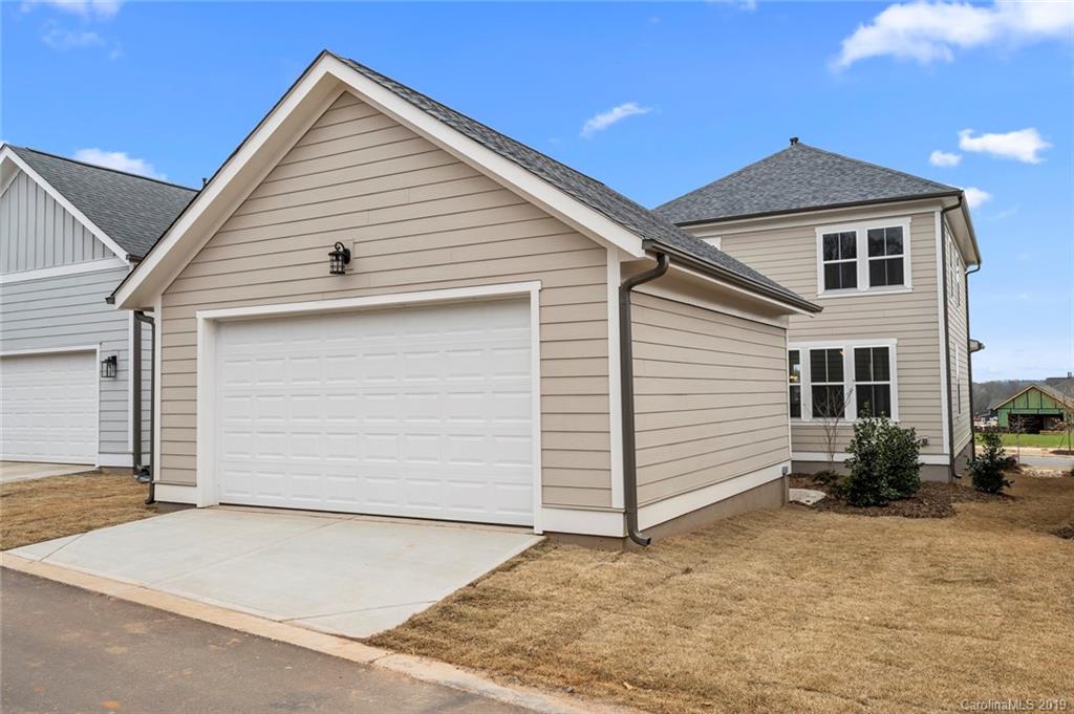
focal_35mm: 28
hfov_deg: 65.5
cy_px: 357
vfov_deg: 46.3
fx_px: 835
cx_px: 537
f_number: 6.3
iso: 200
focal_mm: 28
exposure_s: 1/160
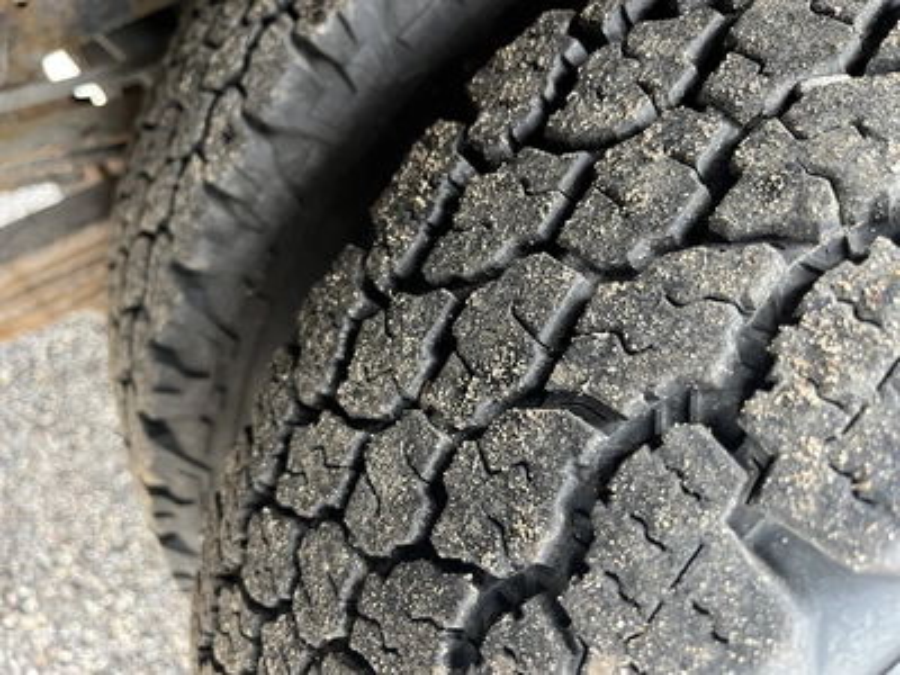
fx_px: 676
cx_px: 450
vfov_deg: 53.1
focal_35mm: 26
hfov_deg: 67.3
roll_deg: +8.8
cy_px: 338
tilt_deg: -44.4
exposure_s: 1/60
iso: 160
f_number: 1.6
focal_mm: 5.1
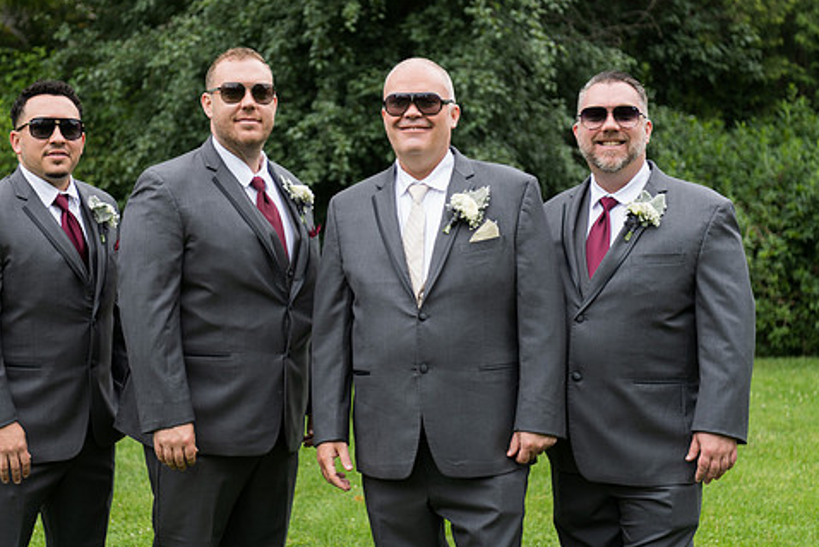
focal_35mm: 68
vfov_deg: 20.0
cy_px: 229
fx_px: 1547
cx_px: 360
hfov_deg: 29.6
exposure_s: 1/500
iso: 140
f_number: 2.8
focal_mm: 56
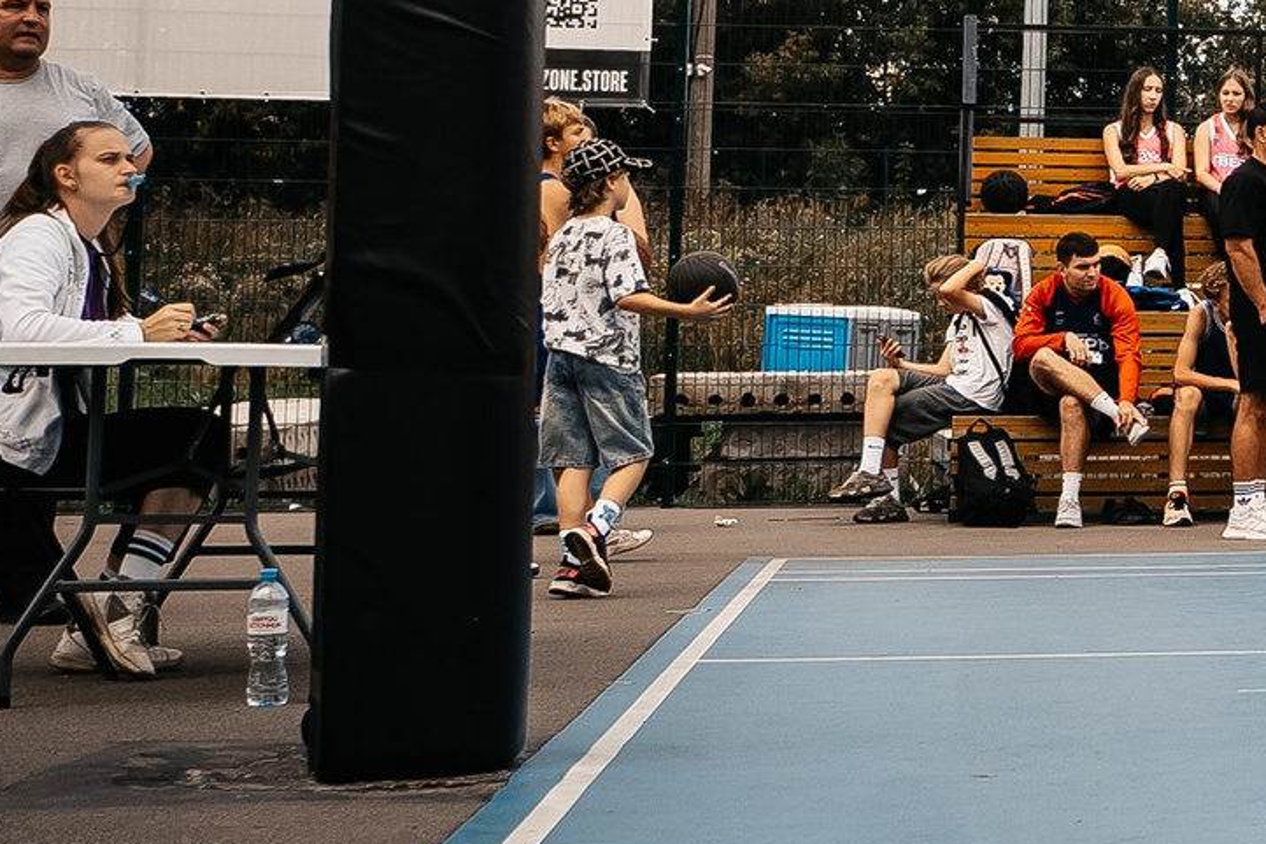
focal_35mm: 101
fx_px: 3551
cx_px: 2234
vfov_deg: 13.4
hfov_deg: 16.9
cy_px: 7
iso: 320
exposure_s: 1/2500
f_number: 3.5
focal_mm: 28
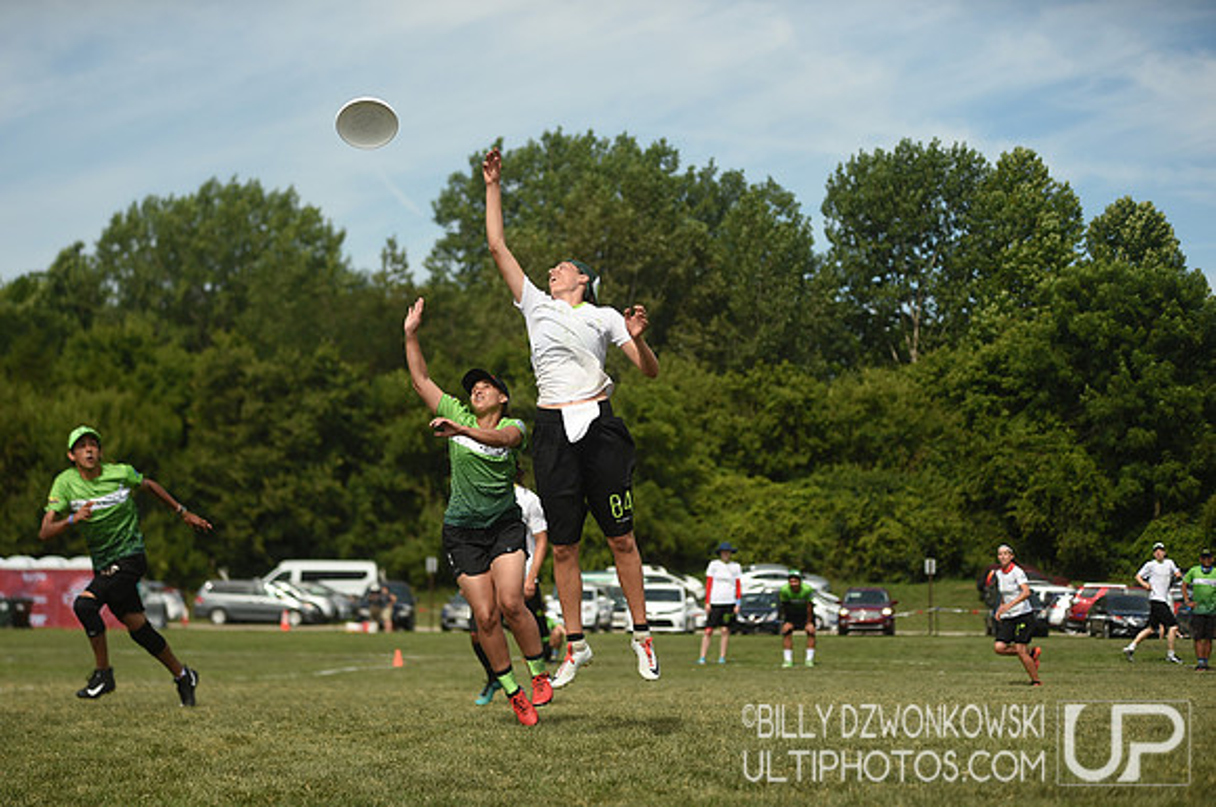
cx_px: 608
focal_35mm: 86
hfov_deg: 23.7
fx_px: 2901
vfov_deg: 15.8
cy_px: 404
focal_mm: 86
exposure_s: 1/2000
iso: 100
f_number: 2.8
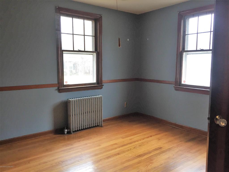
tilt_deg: -6.9
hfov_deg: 61.7
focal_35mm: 29
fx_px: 192
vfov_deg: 48.2
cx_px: 114
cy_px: 86
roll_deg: -0.2
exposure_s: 1/30
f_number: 2.2
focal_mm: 4.15
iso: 80
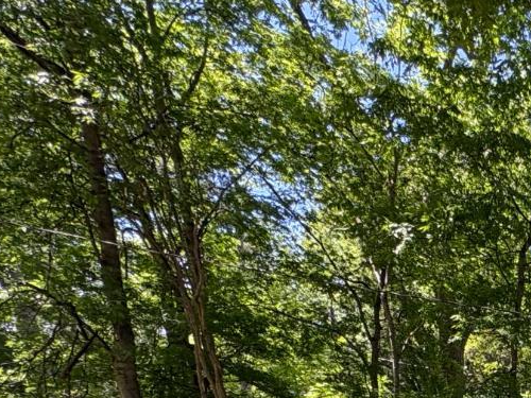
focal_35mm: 42
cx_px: 783
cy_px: 545
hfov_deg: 29.2
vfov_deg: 27.4
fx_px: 644
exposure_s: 1/136
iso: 80
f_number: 2.2
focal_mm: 2.22
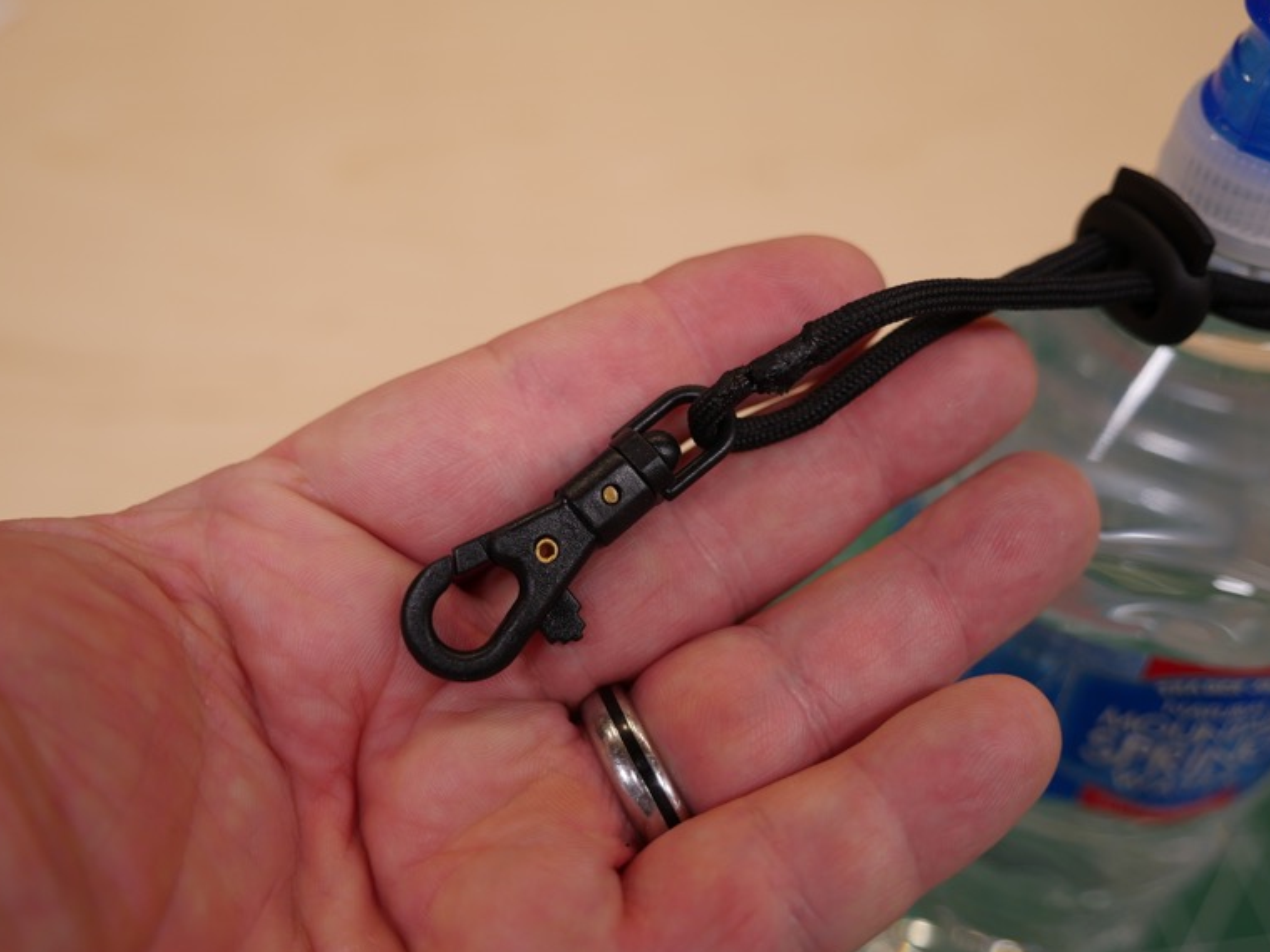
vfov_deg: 36.0
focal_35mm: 40
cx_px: 647
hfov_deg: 46.8
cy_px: 498
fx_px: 1468
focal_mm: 19
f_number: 2.8
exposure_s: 1/80
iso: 200
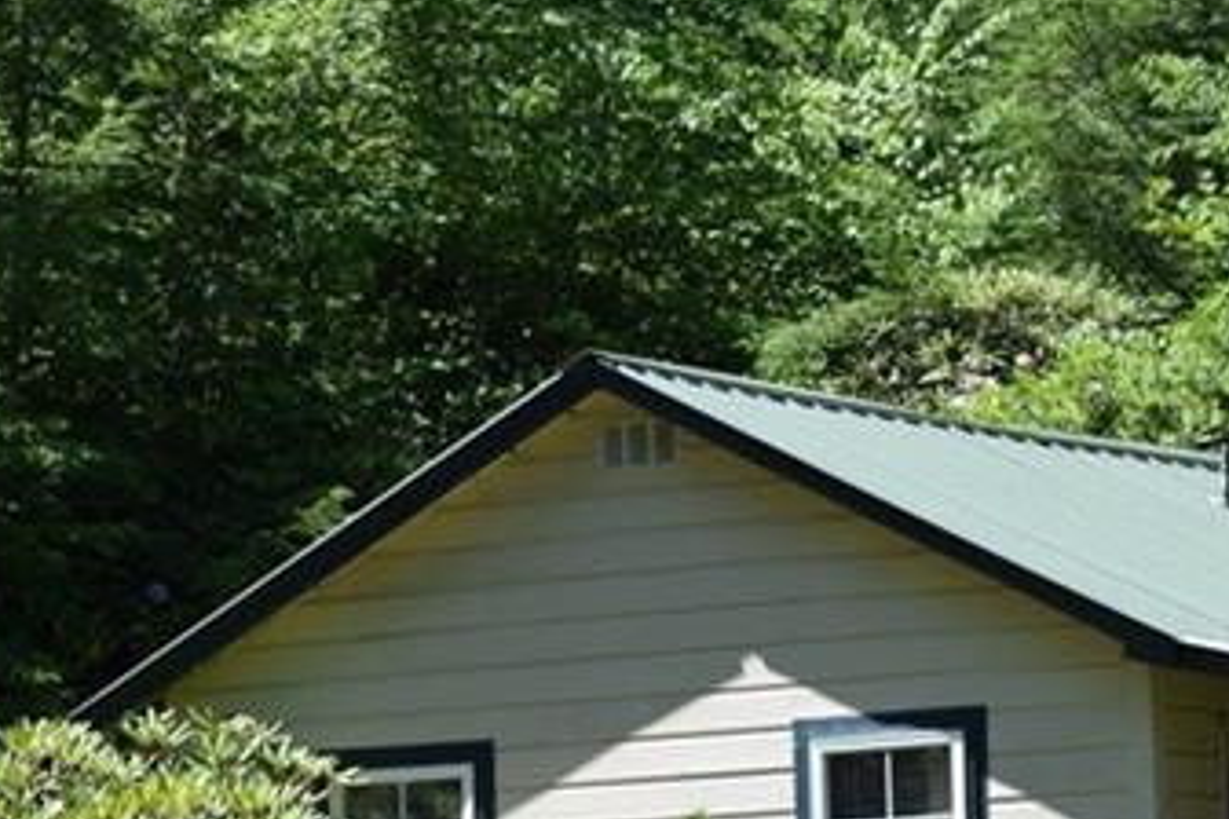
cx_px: 1002
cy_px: 954
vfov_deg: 5.4
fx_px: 8586
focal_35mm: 252
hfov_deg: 8.2
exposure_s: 1/320
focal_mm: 55
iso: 200
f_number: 9
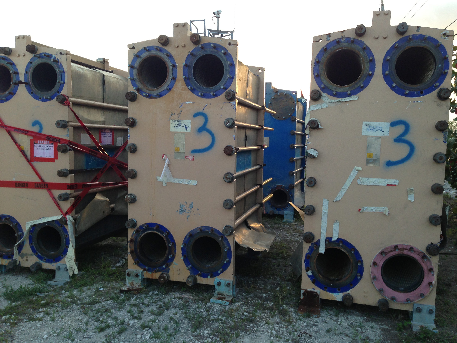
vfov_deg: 42.9
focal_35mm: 33
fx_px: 436
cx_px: 228
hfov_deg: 55.4
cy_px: 172
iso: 50
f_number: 2.4
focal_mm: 4.13
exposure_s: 1/120
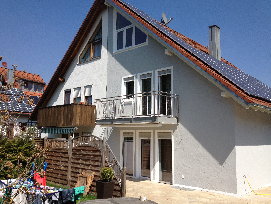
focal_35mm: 35
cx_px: 136
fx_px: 274
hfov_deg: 52.6
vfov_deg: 40.7
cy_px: 102
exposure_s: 1/2208
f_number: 2.4
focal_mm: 4.28
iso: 50
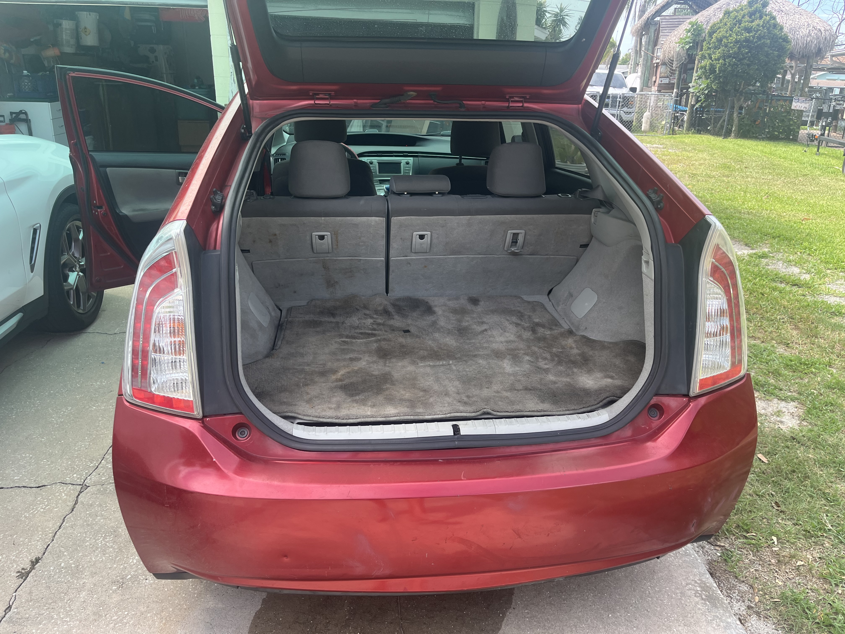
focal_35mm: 26
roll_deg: -1.9
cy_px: 317
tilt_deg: -19.6
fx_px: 635
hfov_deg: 67.3
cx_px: 422
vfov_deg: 53.1
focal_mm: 5.1
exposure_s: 1/520
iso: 50
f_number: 1.6
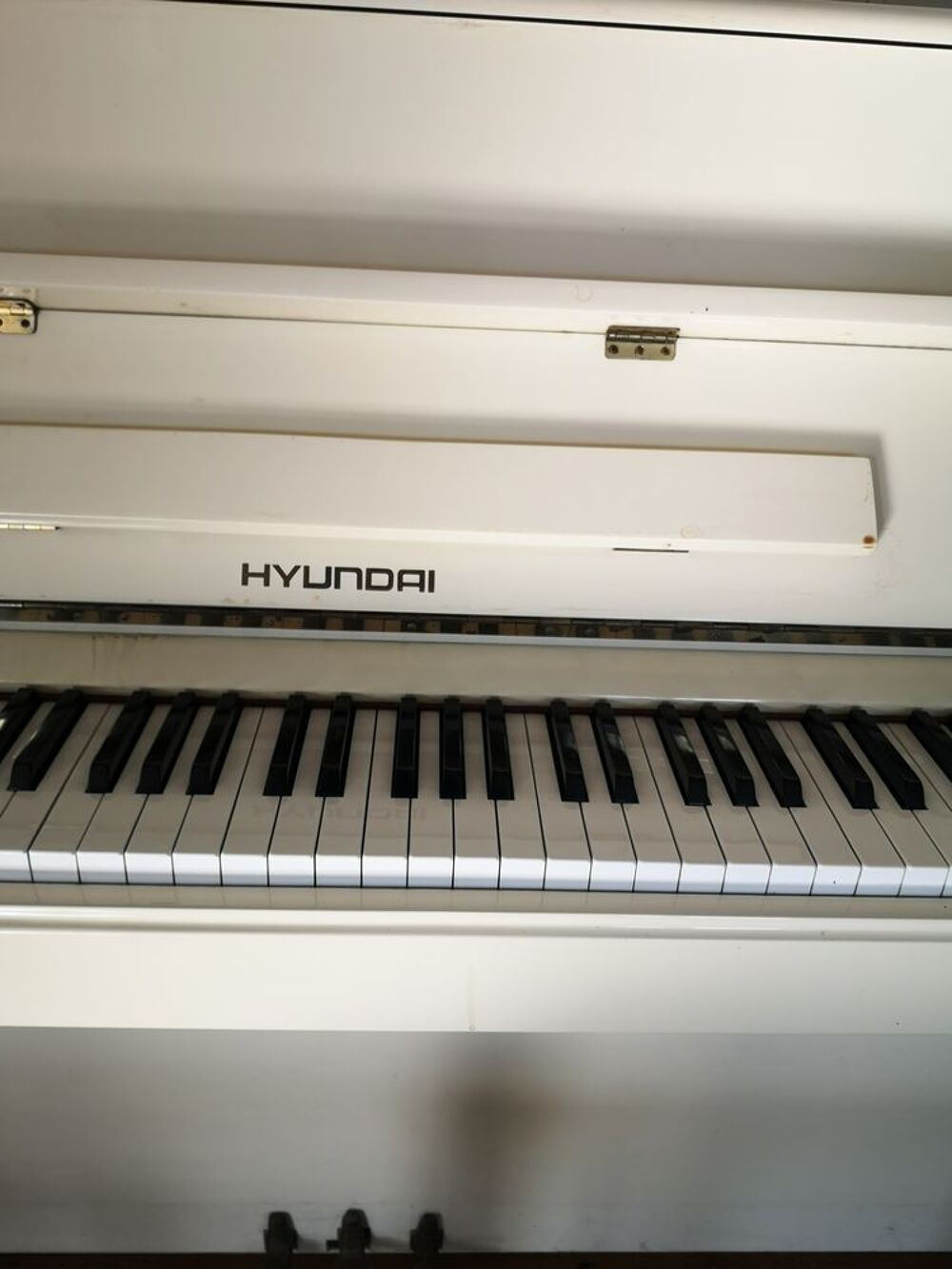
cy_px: 634
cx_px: 476
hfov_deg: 51.4
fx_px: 990
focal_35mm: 27
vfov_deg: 65.3
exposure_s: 1/108
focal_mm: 5.58
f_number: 1.8
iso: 50
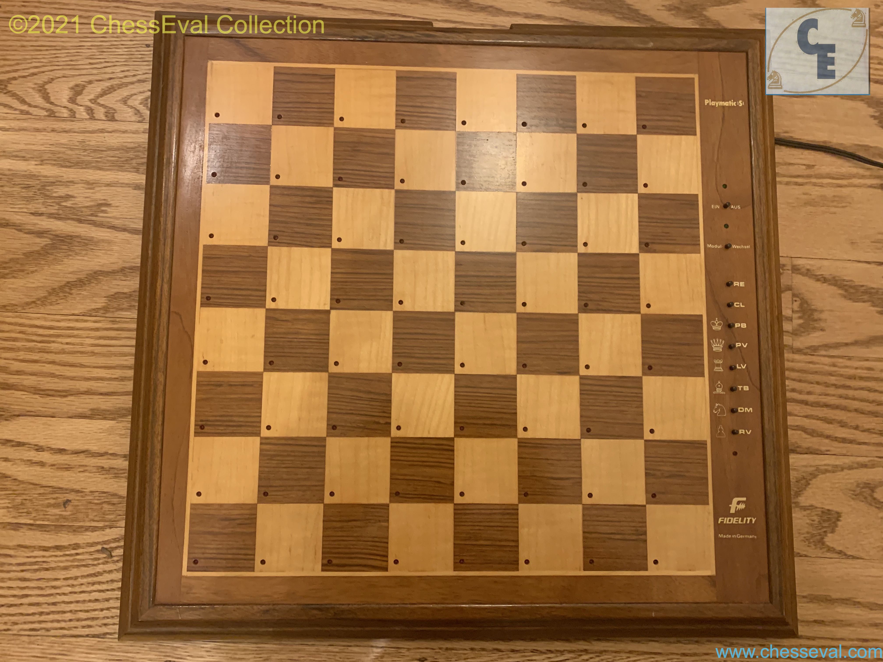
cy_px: 331
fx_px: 663
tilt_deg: -81.9
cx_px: 442
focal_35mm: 26
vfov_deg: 53.1
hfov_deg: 67.3
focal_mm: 4.25
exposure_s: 1/40
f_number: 1.8
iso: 400
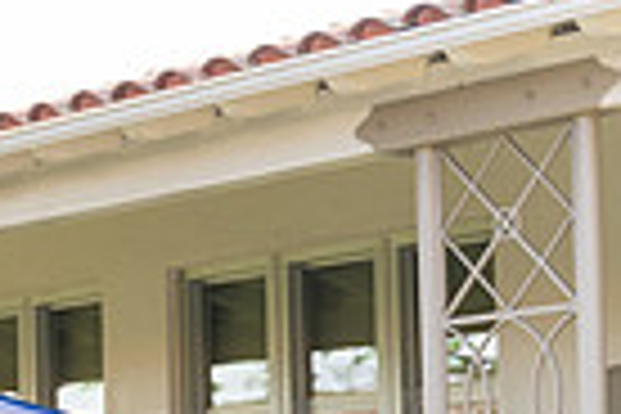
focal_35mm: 164
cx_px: -446
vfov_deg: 8.3
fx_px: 2829
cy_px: 484
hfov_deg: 11.7
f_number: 2.8
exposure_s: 1/500
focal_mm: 39
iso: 200
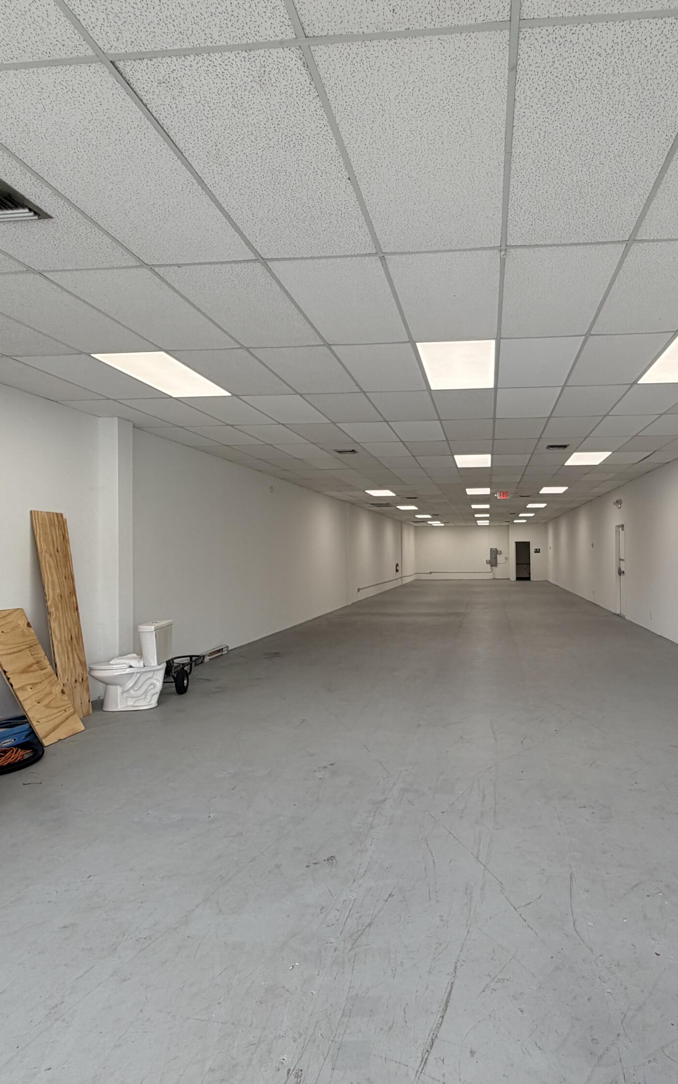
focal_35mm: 20
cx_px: 448
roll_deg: +1.3
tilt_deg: +0.9
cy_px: 541
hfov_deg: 58.4
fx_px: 591
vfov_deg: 85.1
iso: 64
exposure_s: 1/120
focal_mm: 2.22
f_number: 2.2
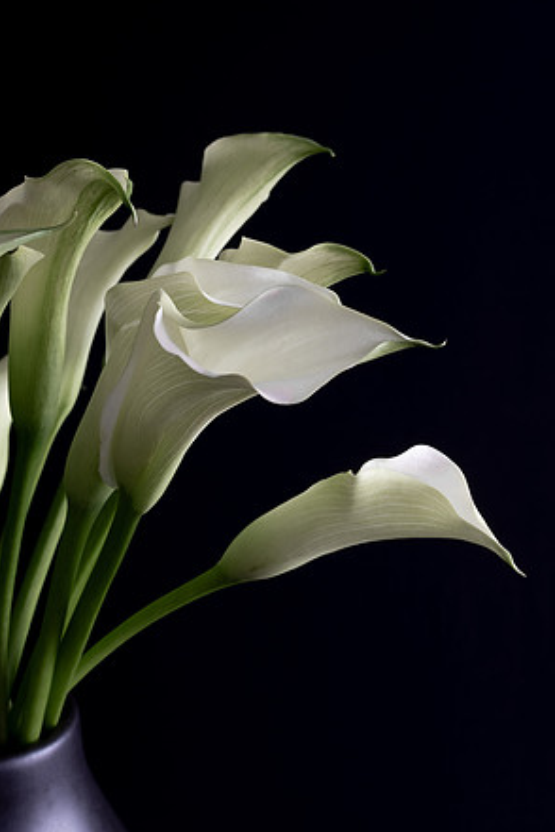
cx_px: 279
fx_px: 1202
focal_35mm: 52
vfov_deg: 38.2
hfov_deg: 26.0
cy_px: 413
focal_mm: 34.2
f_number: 11
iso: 200
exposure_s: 1/4
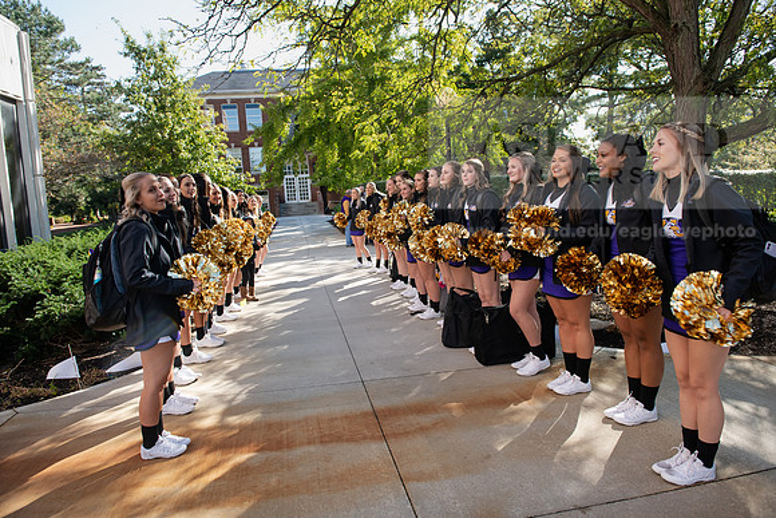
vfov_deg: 53.2
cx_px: 388
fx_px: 517
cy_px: 259
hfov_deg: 73.7
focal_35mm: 24
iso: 400
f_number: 5
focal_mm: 24
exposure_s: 1/400
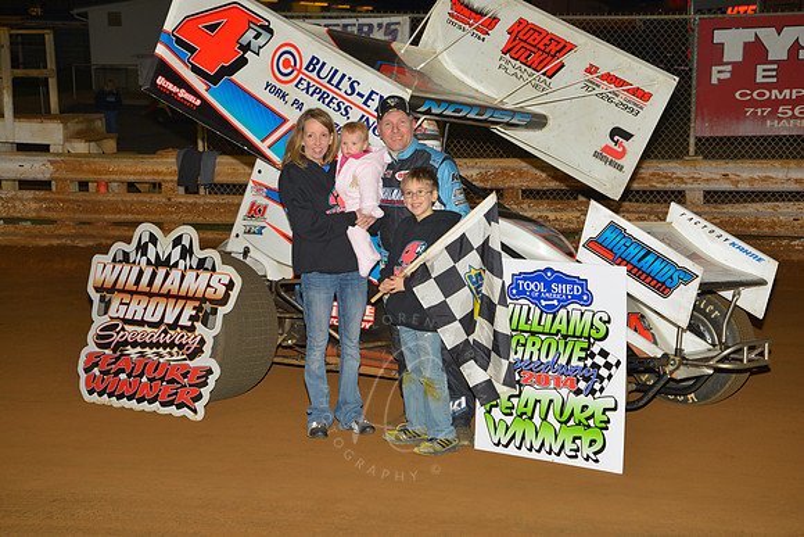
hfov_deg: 31.0
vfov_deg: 20.9
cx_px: 402
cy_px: 268
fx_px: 1452
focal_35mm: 65
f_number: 8
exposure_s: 1/250
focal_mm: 65
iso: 500
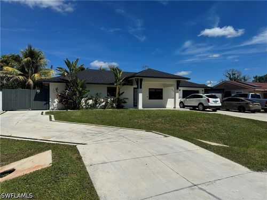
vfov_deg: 56.8
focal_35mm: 24
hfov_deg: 71.6
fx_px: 185
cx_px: 134
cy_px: 100
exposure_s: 1/12346
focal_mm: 6.76
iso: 80
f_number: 1.78
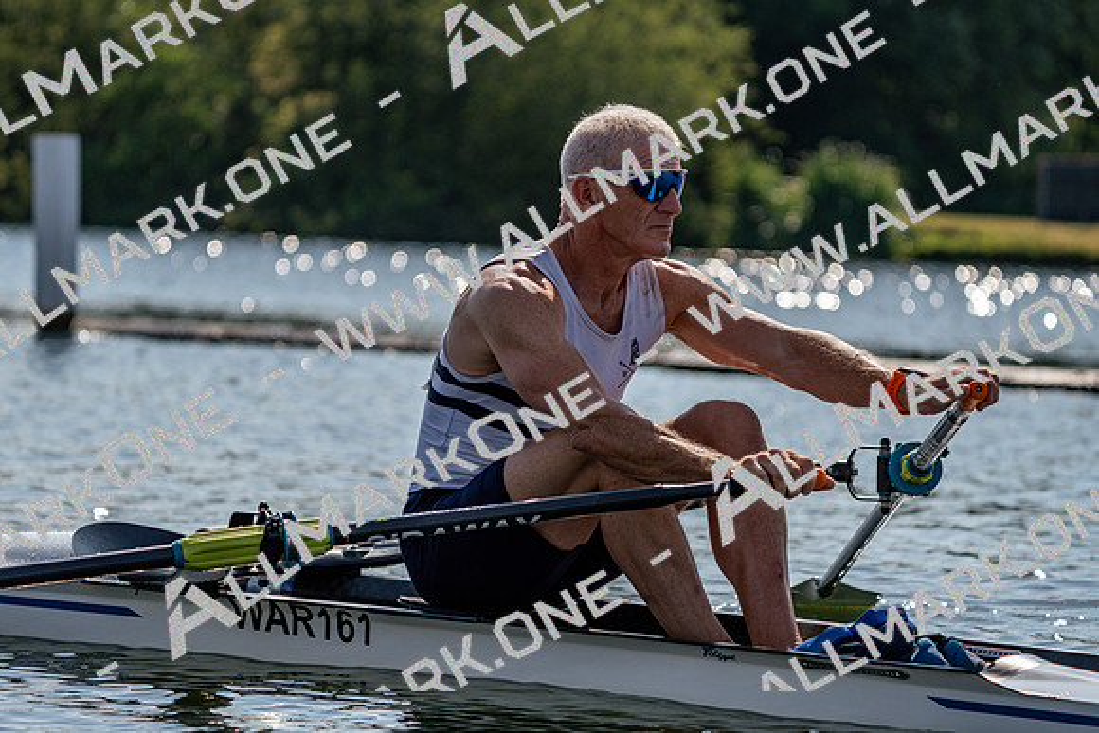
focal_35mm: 200
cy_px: 366
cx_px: 550
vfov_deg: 6.9
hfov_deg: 10.3
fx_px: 6107
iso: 125
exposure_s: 1/1600
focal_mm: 200
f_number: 5.6
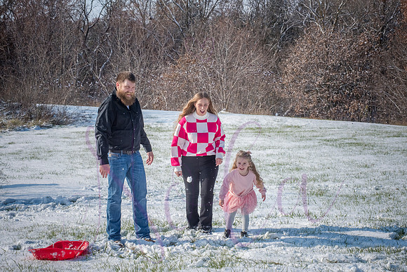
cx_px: 204
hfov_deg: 25.4
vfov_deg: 17.1
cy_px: 136
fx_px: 905
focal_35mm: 80
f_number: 14
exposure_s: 1/1000
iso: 640
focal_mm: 80
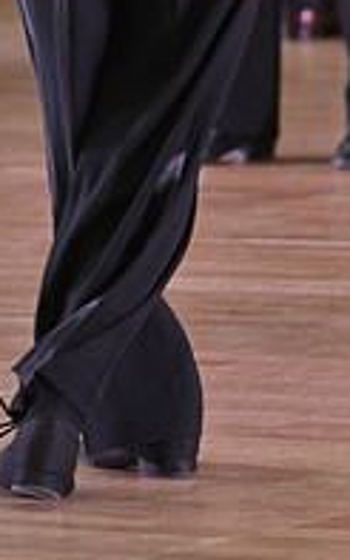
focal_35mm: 601
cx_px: 221
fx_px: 9179
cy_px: -210
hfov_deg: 2.2
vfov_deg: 3.5
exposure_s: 1/320
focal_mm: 200
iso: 2500
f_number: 5
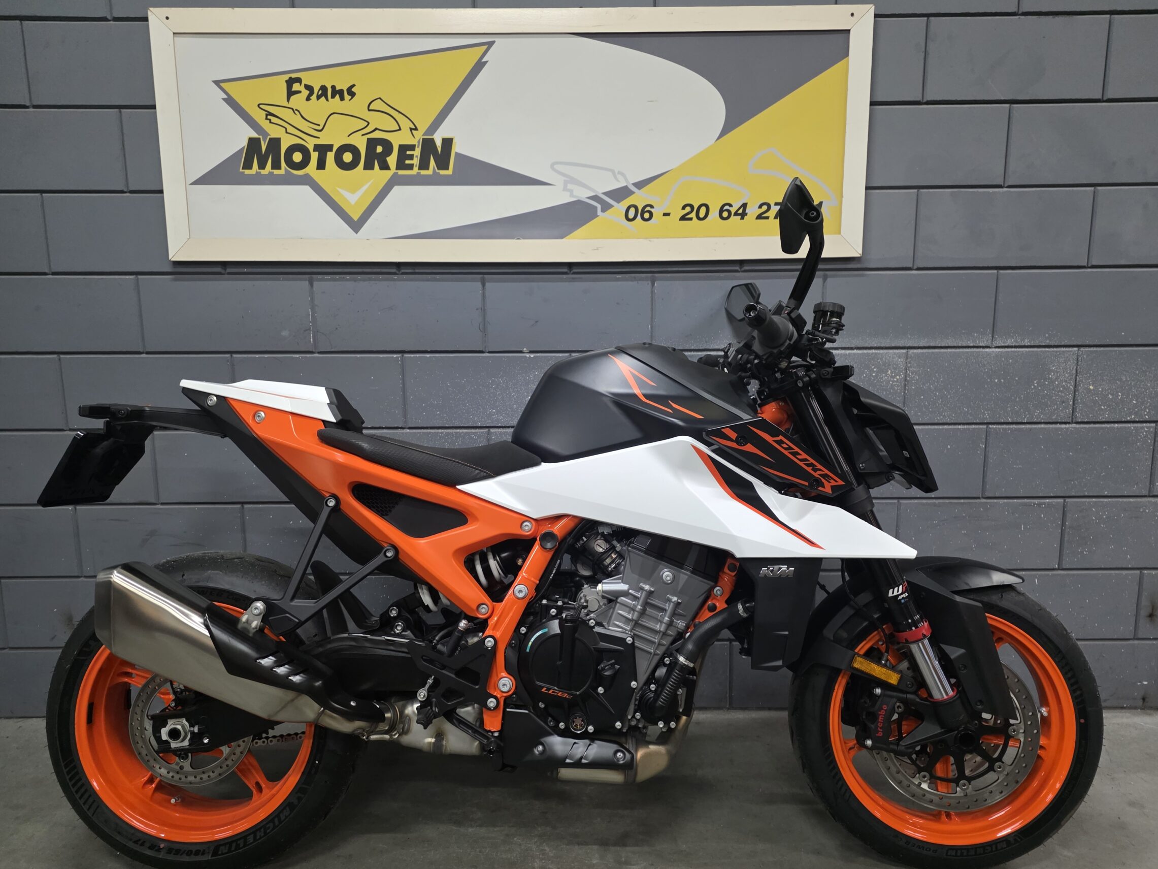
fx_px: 803
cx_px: 580
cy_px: 448
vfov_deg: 56.8
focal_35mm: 24
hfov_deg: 71.6
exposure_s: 1/100
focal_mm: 6.25
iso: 1000
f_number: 1.7
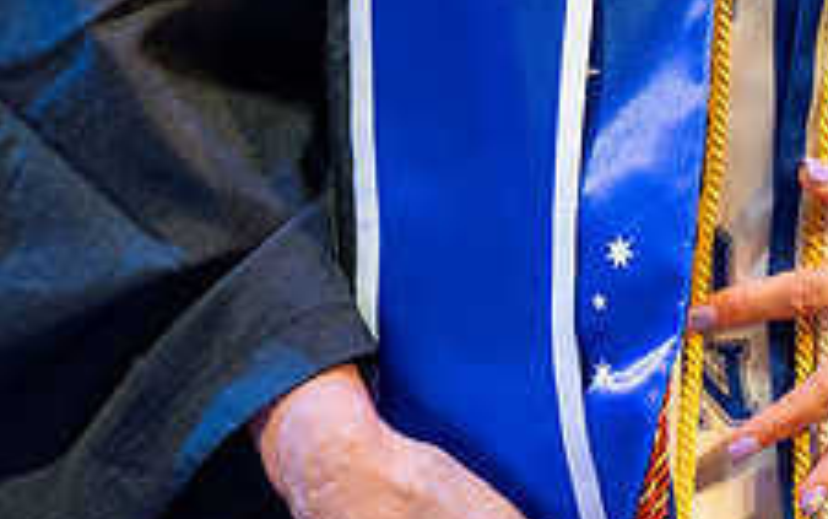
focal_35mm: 526
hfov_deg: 4.0
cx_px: 210
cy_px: 105
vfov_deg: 2.5
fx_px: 11878
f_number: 2.8
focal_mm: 200
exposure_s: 1/160
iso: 1000
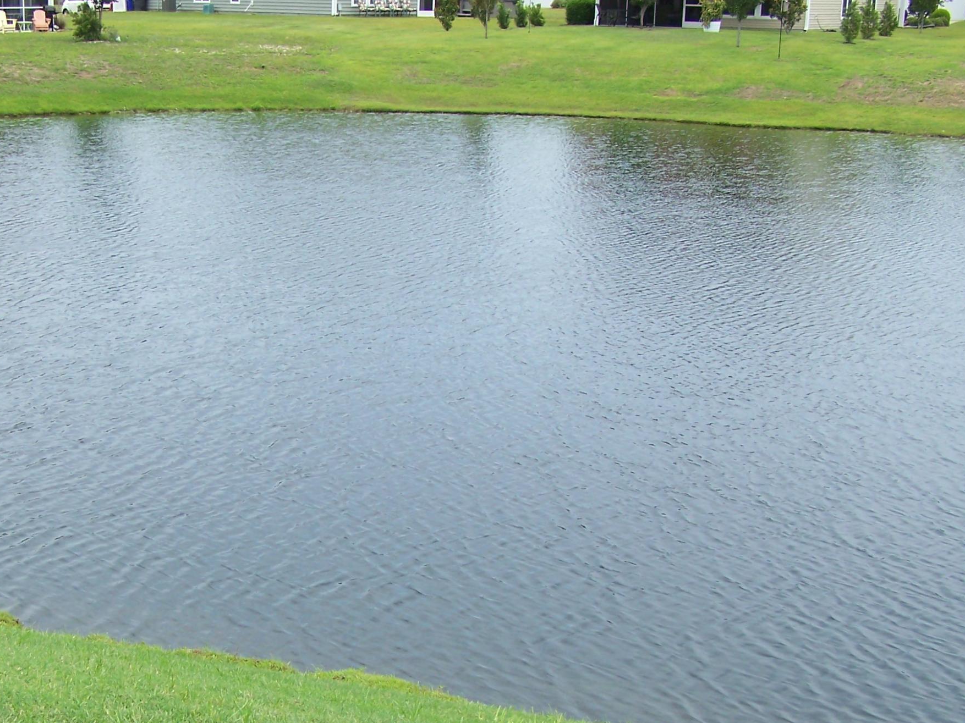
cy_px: 583
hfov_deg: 29.6
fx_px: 1812
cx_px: 300
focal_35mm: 65
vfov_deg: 22.3
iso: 64
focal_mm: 6.3
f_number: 4
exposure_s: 1/400
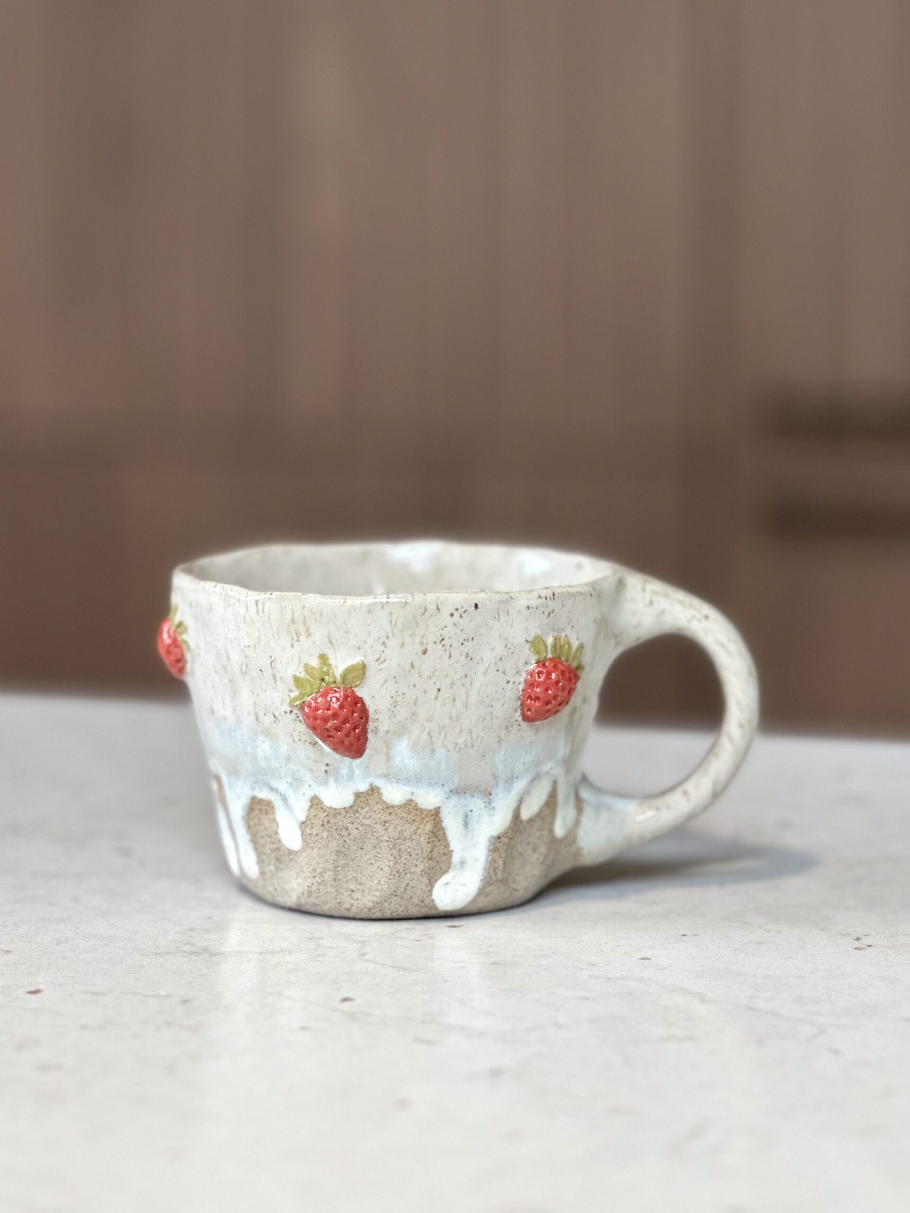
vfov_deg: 25.3
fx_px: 2699
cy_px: 606
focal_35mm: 77
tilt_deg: -6.7
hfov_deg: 19.1
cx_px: 455
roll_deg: -0.8
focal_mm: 9
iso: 200
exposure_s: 1/100
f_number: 2.8
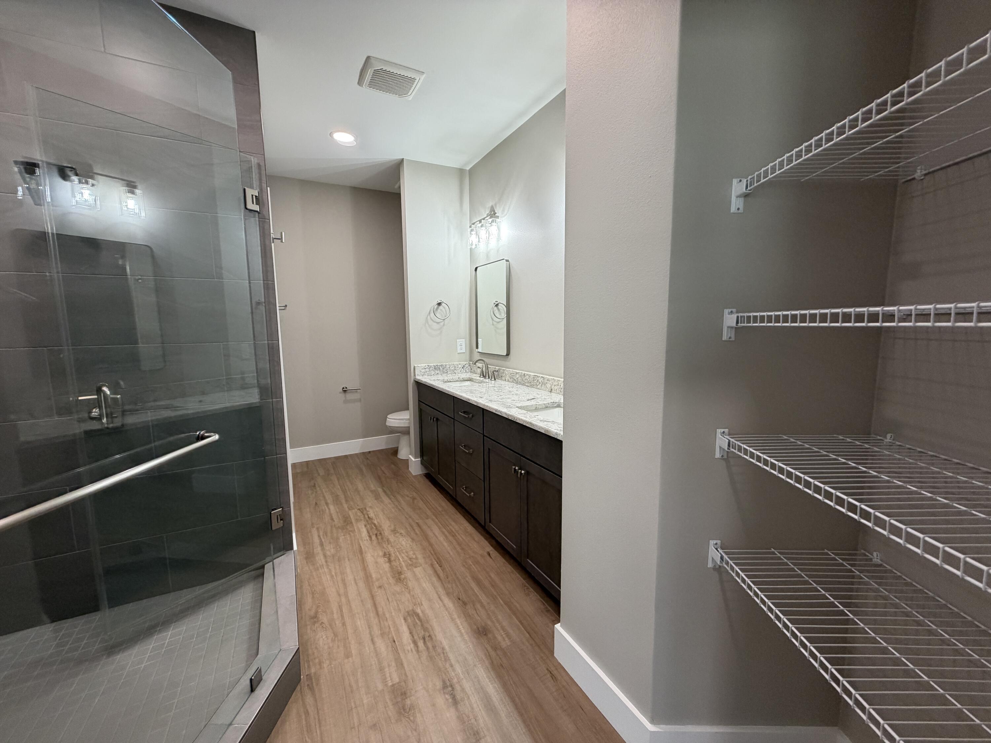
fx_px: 401
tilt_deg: -7.5
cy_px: 372
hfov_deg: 102.1
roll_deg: +1.2
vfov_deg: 85.7
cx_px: 496
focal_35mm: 14
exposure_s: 1/120
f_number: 2.2
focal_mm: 2.22
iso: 250
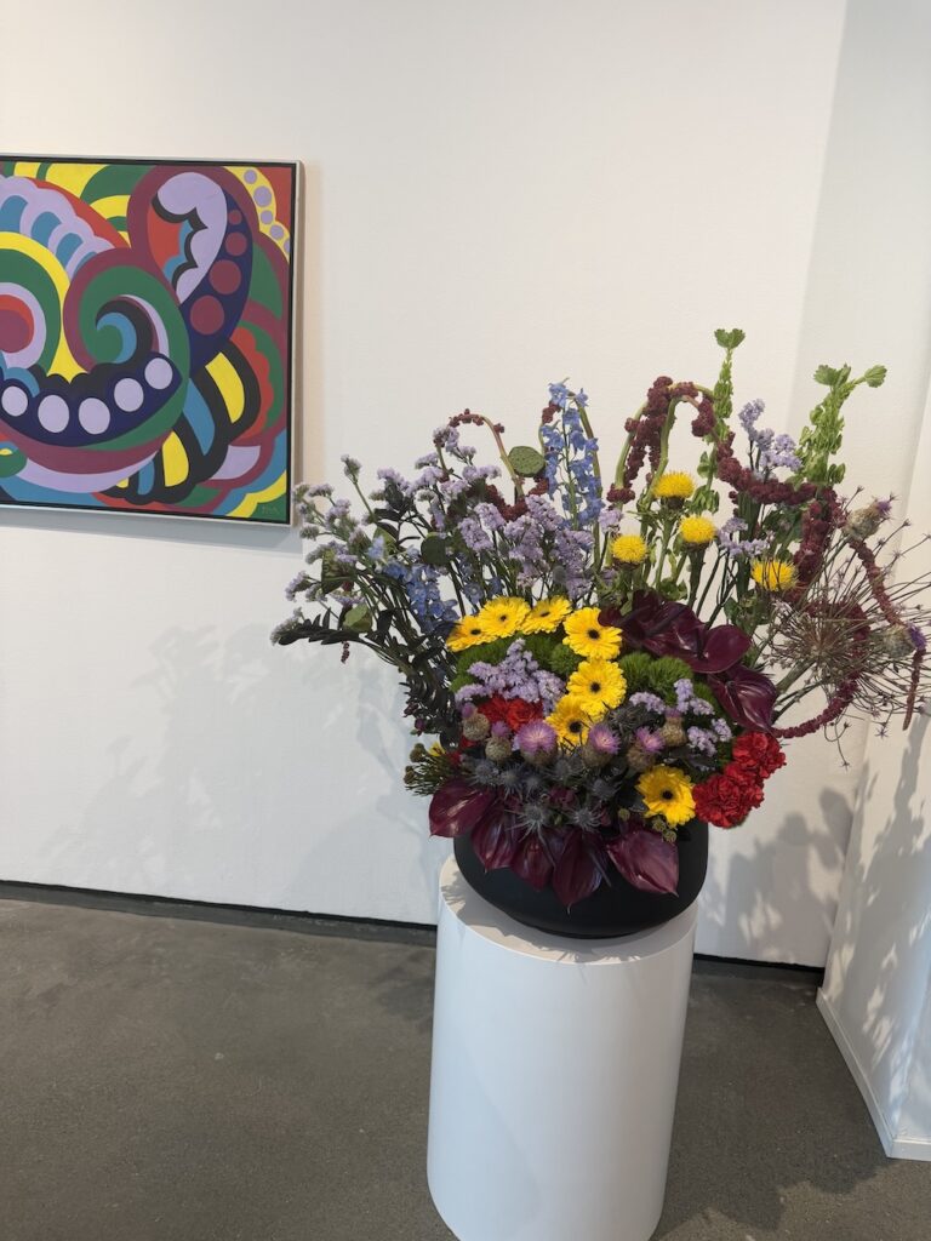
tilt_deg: -13.6
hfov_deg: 56.8
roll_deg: -3.2
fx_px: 861
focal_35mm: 24
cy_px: 620
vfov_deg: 71.6
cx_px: 466
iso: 125
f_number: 1.78
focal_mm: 6.76
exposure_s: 1/120
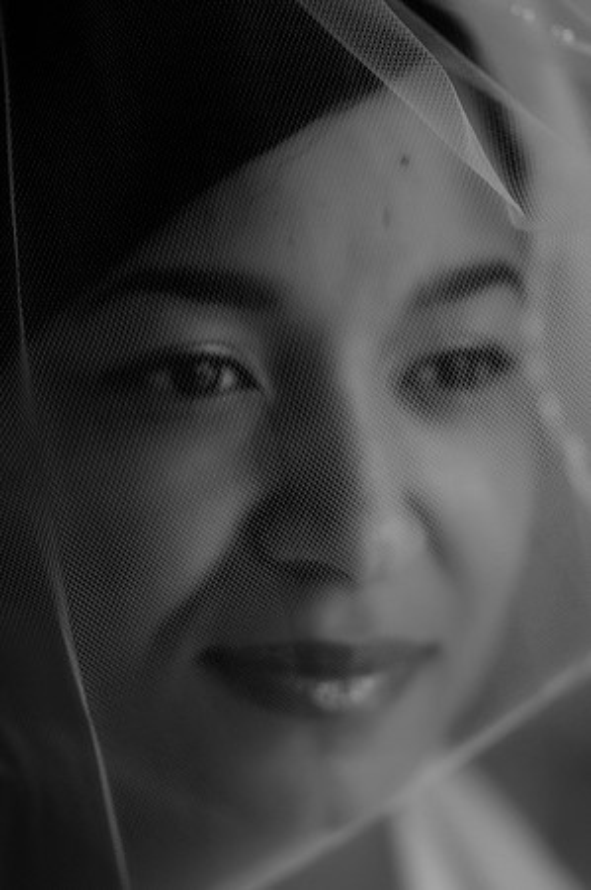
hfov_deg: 10.7
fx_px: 3147
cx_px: 296
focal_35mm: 128
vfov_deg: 16.1
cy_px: 445
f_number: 1.4
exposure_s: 1/200
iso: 400
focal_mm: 85
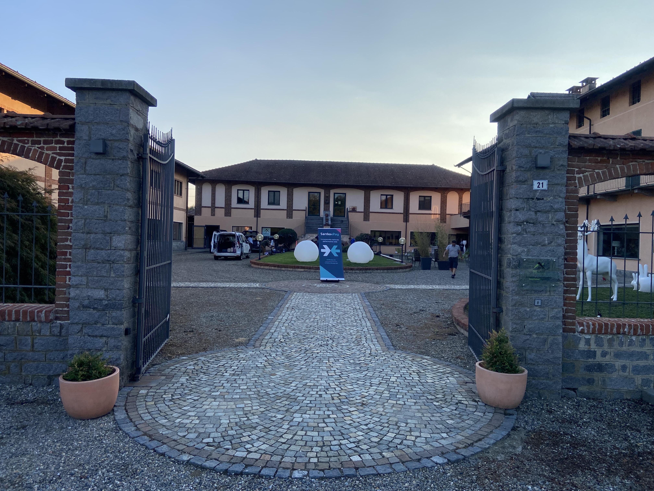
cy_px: 246
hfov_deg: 67.3
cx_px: 327
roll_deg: -1.7
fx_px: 491
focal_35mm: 26
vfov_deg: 53.1
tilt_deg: -0.5
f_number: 1.8
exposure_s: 1/1484
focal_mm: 4.25
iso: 32
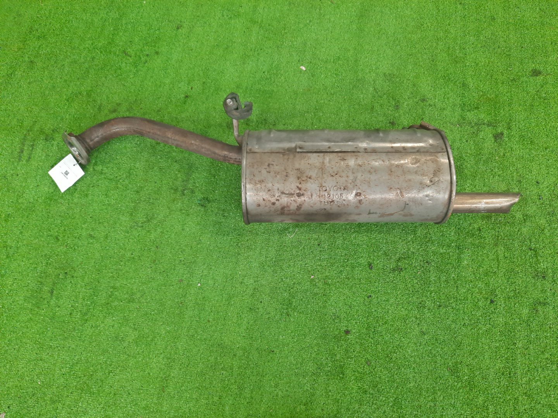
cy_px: 209
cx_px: 279
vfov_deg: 54.9
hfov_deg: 69.4
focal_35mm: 25
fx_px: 403
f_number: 2
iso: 253
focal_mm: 4.6
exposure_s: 1/50
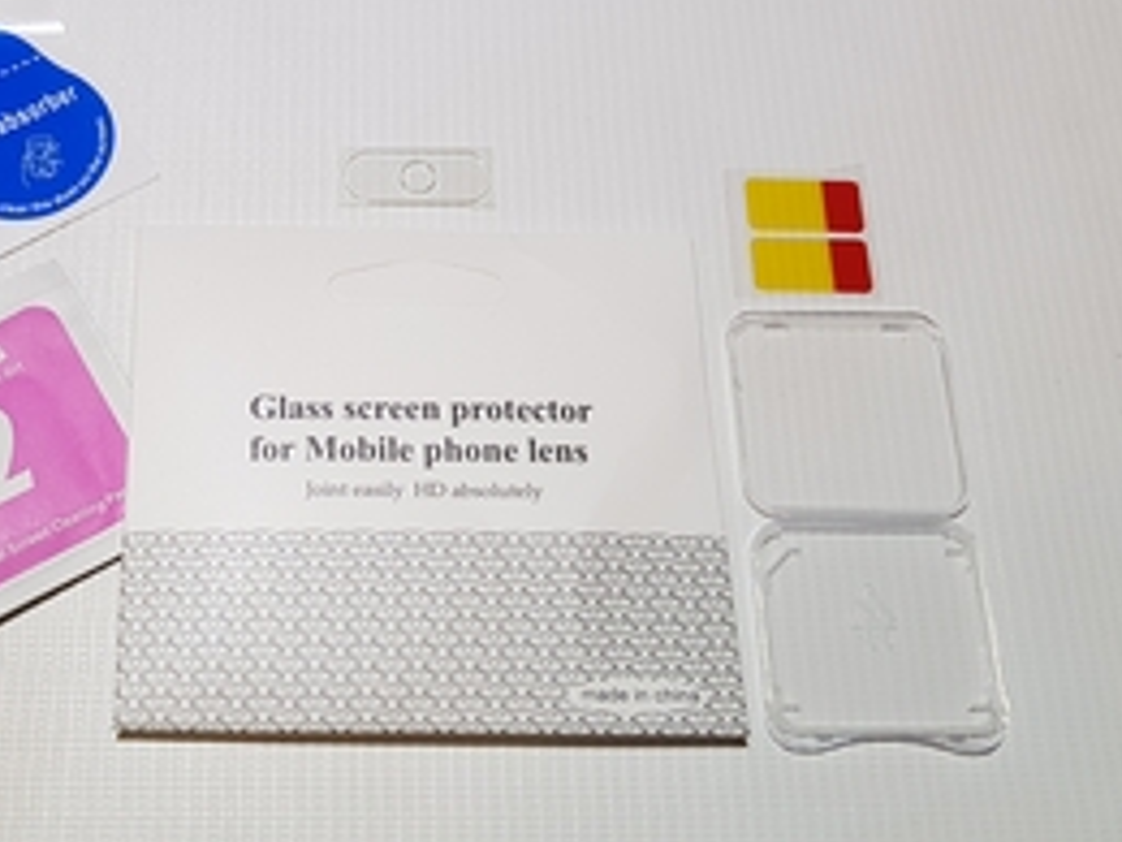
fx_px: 1297
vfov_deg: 35.9
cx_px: 315
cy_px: 449
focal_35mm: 40
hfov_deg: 45.6
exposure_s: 1/50
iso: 125
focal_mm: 4.2
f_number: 1.7
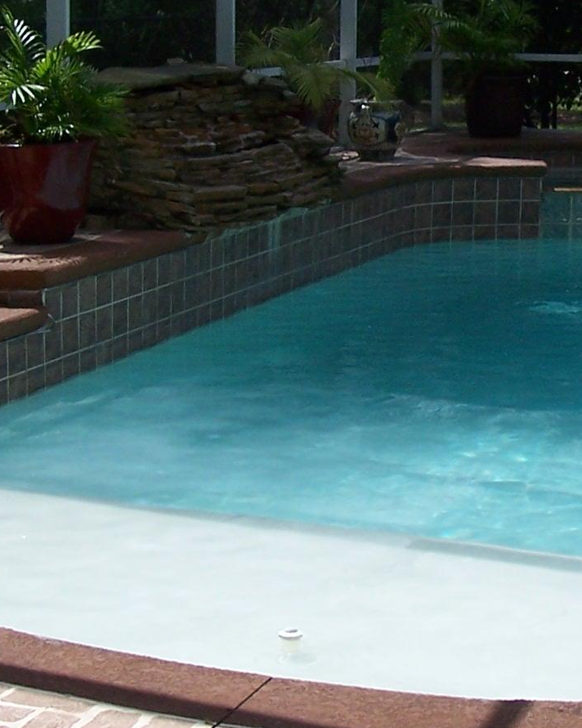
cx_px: 539
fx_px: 2067
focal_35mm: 96
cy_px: 222
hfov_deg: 15.8
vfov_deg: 19.9
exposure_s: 1/500
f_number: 4
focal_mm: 6.3
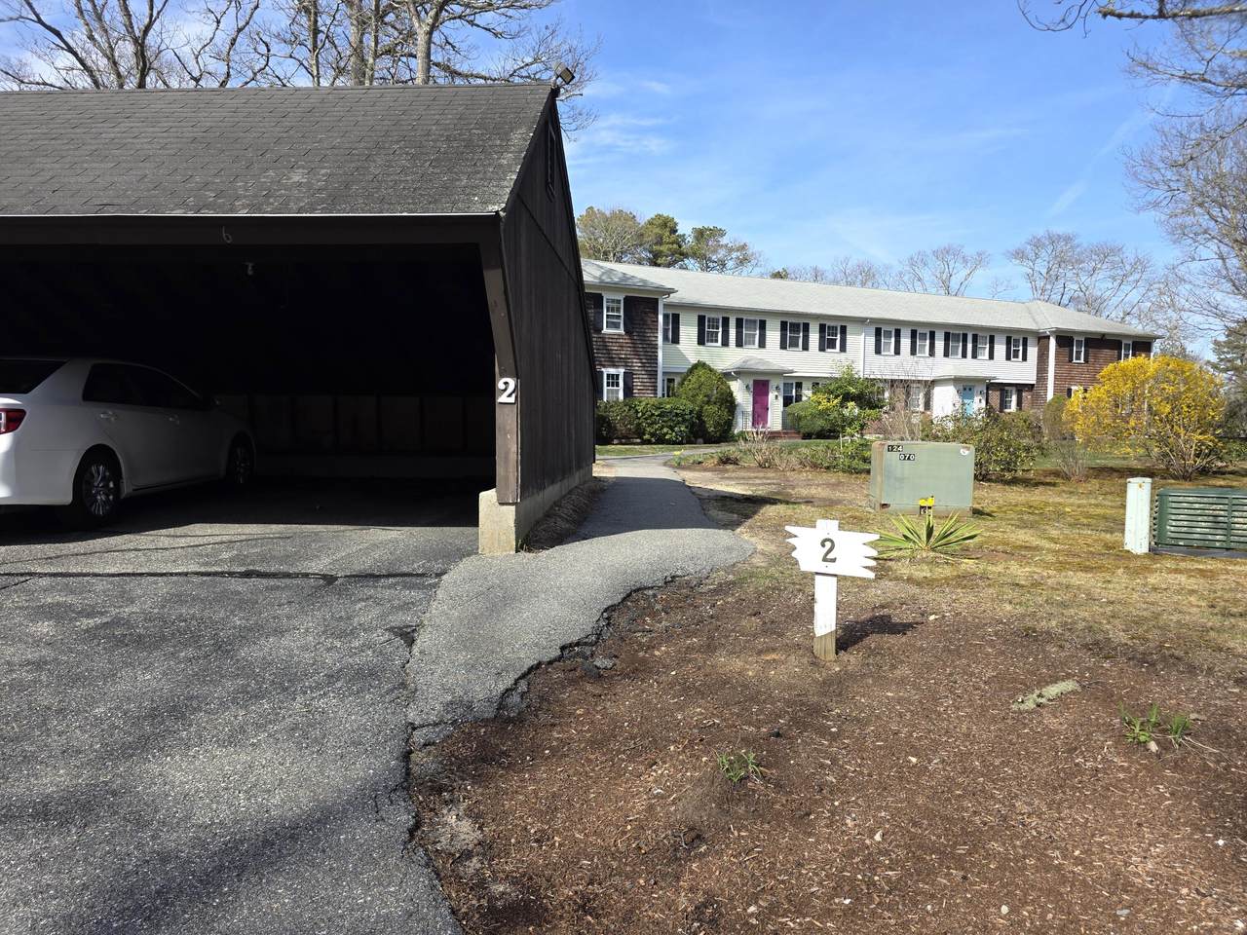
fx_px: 829
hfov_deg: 73.9
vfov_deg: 58.9
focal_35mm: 23
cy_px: 468
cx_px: 624
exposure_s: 1/4237
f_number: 1.7
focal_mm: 6.3
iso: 80
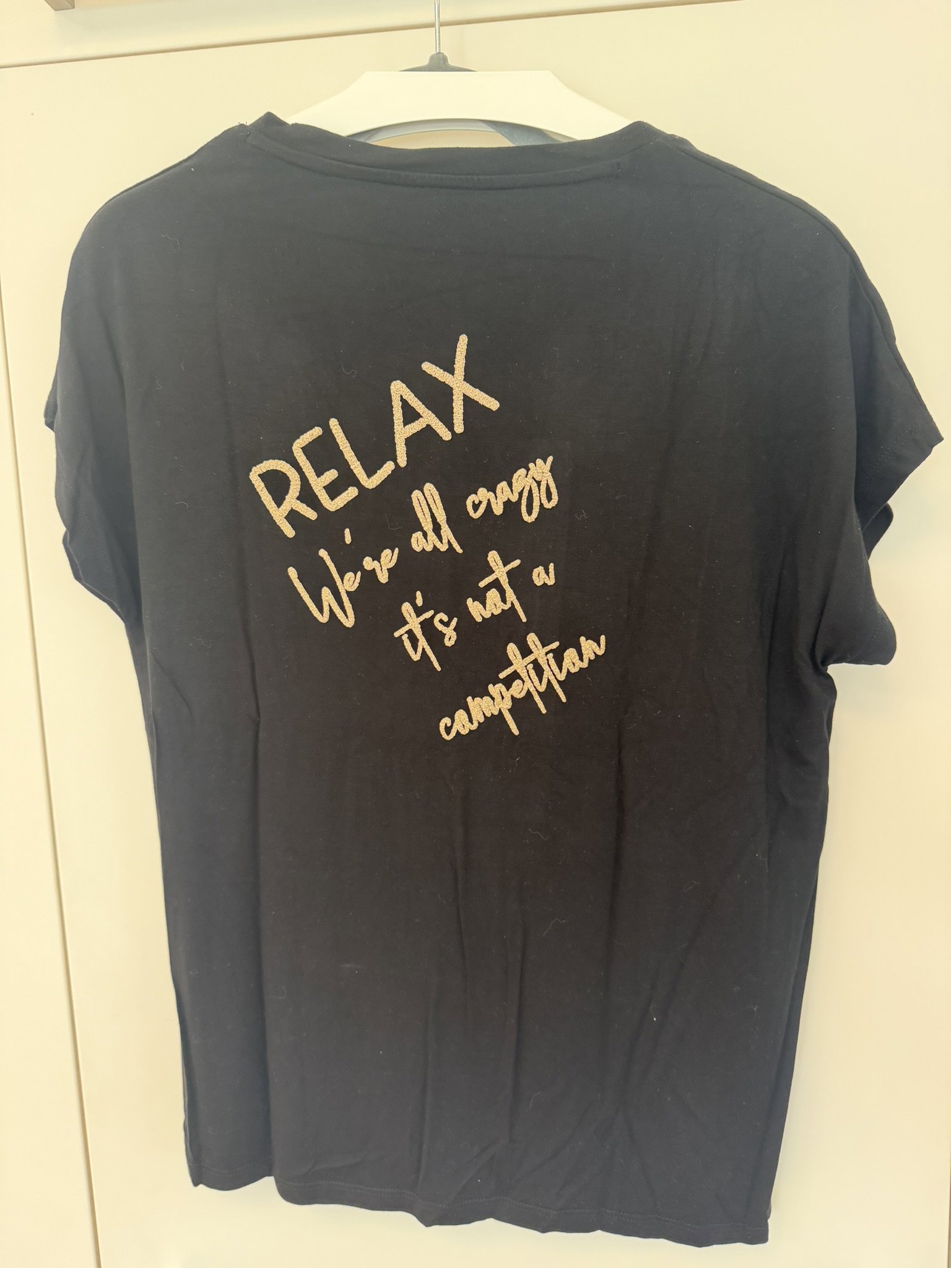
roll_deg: +2.7
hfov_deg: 56.8
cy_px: 634
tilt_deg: -7.7
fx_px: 879
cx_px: 476
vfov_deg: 71.6
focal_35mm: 24
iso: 250
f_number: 1.78
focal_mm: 6.76
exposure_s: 1/50
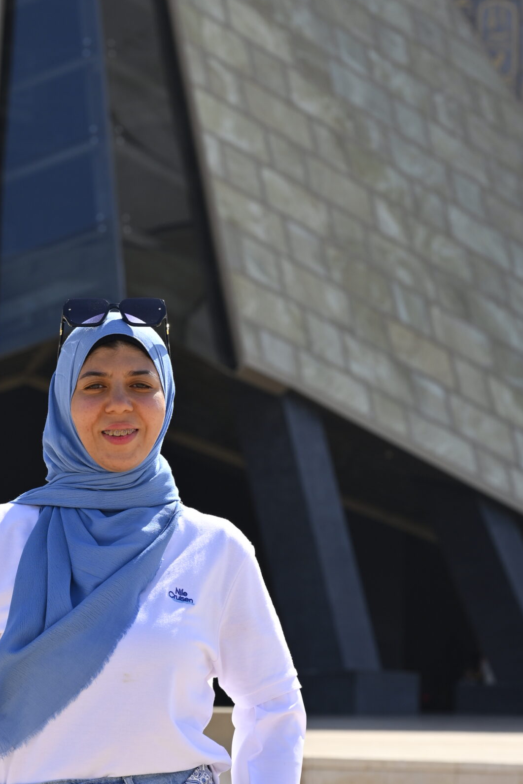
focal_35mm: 169
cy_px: 379
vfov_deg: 12.2
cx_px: 117
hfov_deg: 8.1
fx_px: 3682
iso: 100
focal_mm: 105
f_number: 8
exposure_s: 1/250
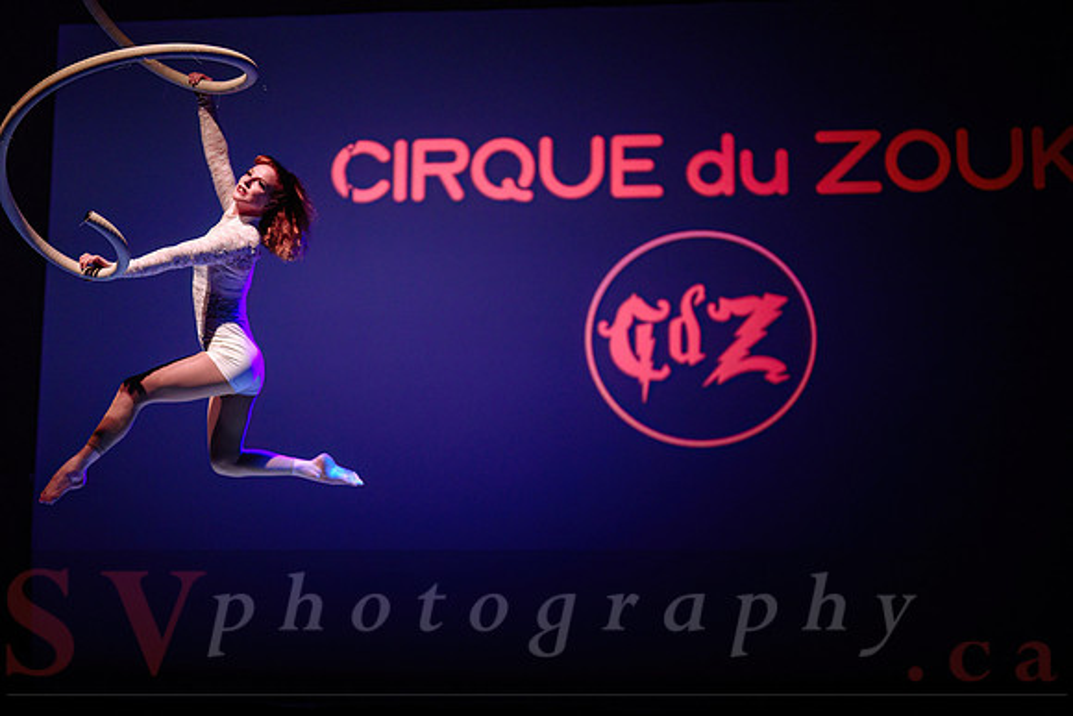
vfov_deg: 22.5
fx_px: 1799
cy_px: 414
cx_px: 437
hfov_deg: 33.1
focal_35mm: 60
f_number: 1.2
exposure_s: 1/400
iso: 1600
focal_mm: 50
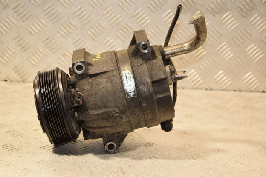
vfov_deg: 17.1
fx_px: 591
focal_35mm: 80
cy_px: 87
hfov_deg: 25.4
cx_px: 131
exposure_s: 1/160
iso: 800
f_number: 5
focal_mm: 52
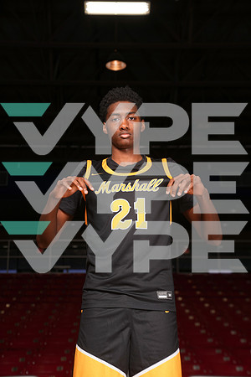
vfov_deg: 28.8
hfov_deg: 19.5
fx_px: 732
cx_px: 126
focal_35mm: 70
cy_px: 188
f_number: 5.6
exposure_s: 1/200
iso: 250
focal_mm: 70
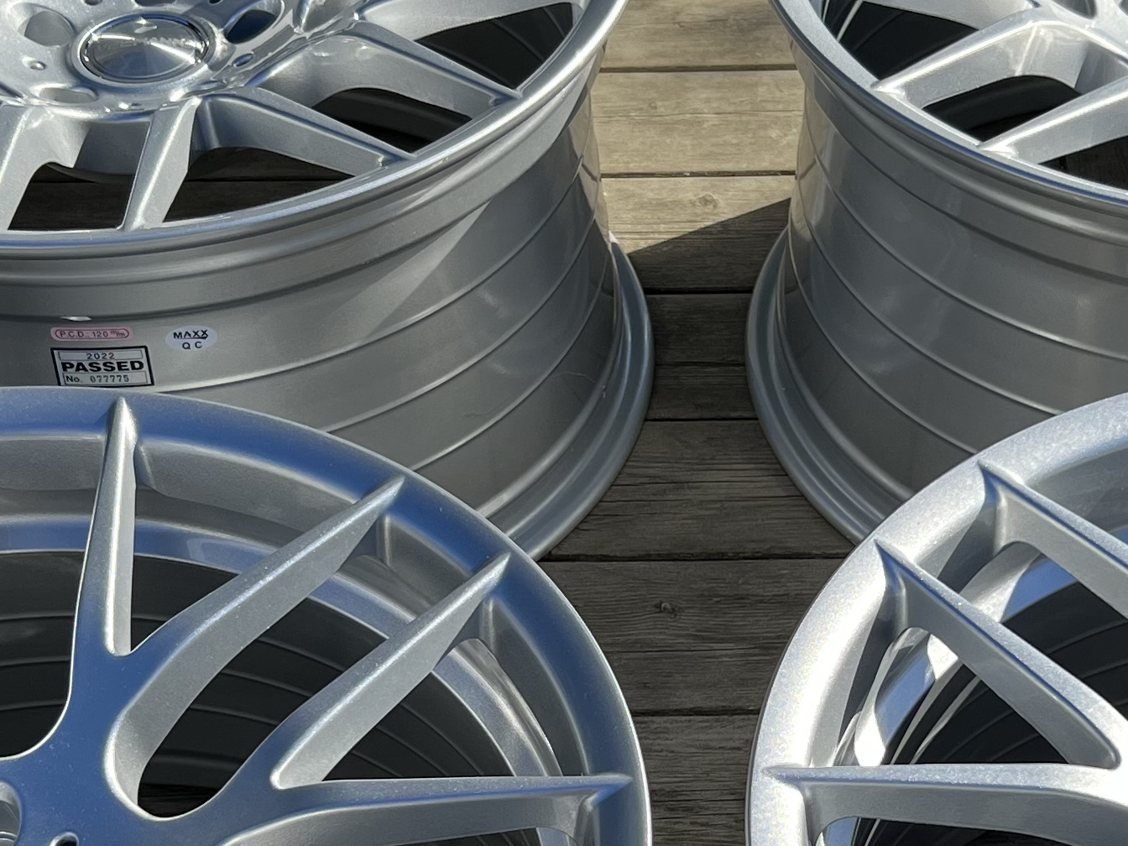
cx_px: 697
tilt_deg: -47.7
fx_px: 2542
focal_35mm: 78
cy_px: 707
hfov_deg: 25.0
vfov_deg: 18.7
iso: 50
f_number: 1.5
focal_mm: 5.7
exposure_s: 1/2994
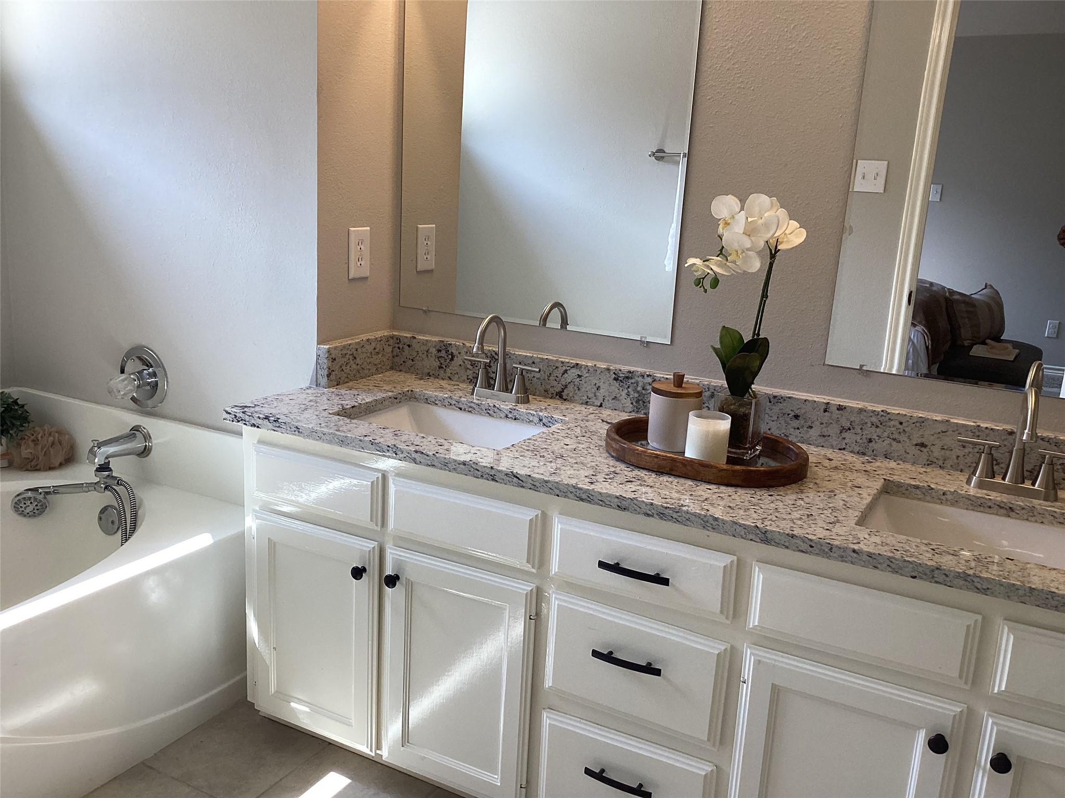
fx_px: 954
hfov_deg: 58.4
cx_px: 532
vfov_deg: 45.4
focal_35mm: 31
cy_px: 399
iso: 50
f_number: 2.4
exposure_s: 1/120
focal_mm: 3.3
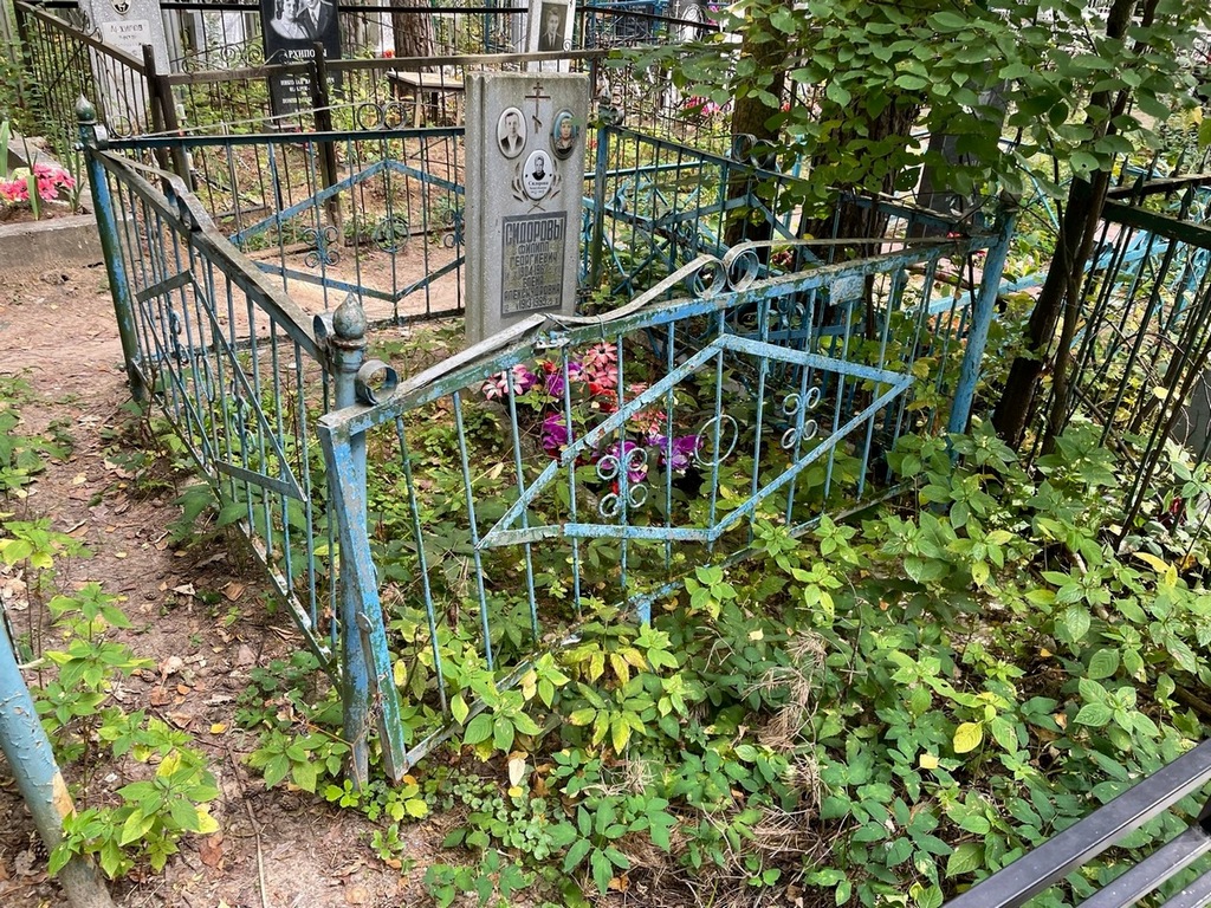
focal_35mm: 26
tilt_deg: -25.4
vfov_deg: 53.1
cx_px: 606
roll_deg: -3.2
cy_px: 454
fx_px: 910
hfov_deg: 67.3
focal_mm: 4.2
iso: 40
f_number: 1.6
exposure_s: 1/121
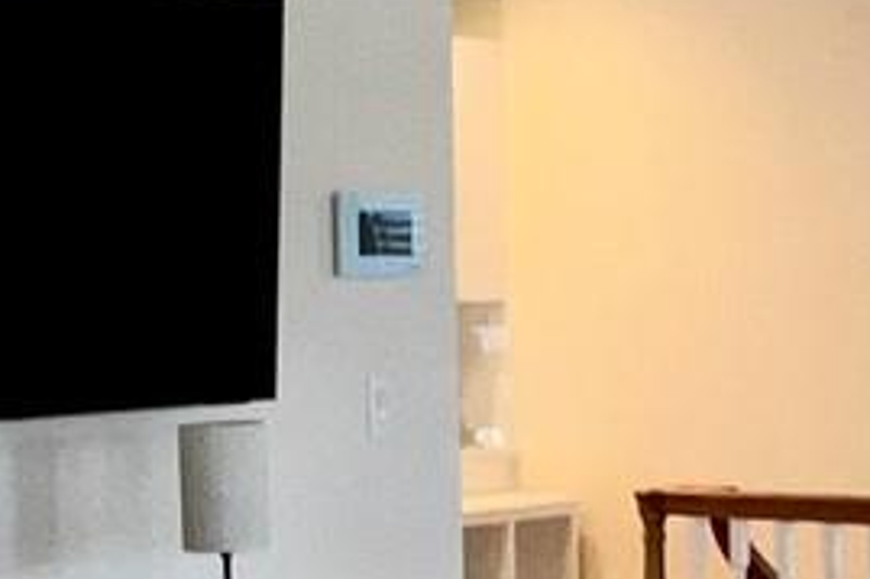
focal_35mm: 103
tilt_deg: -1.7
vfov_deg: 13.3
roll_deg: +1.4
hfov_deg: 19.7
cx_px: 256
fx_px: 2488
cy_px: 372
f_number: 1.8
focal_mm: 1.57
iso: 64
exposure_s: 1/69
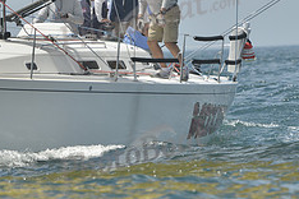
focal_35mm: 745
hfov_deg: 2.8
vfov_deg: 1.8
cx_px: -5
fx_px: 6187
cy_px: 103
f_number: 9
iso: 280
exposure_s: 1/800
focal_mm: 300
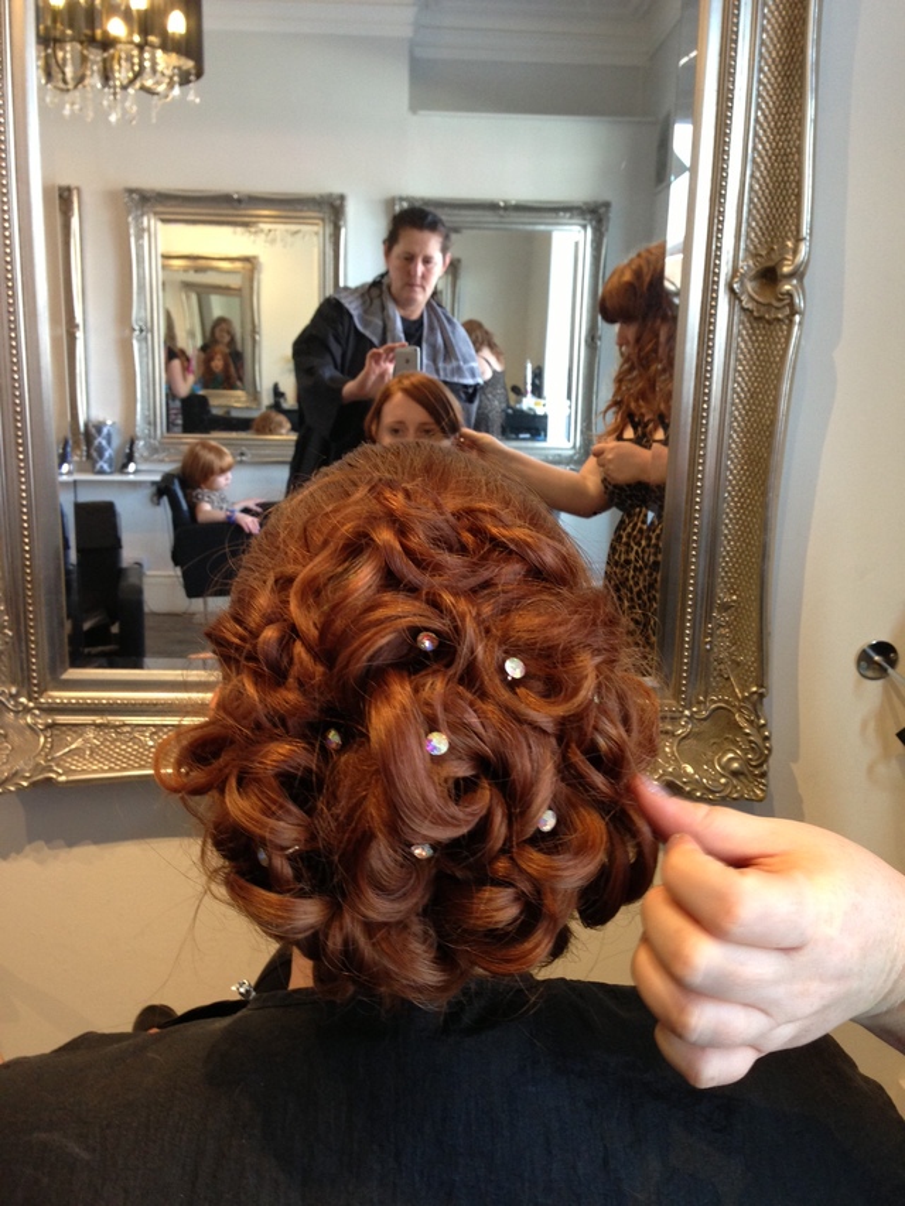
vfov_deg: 55.3
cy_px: 603
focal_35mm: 33
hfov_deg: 43.0
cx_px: 452
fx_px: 1150
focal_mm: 4.13
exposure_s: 1/20
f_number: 2.4
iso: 125
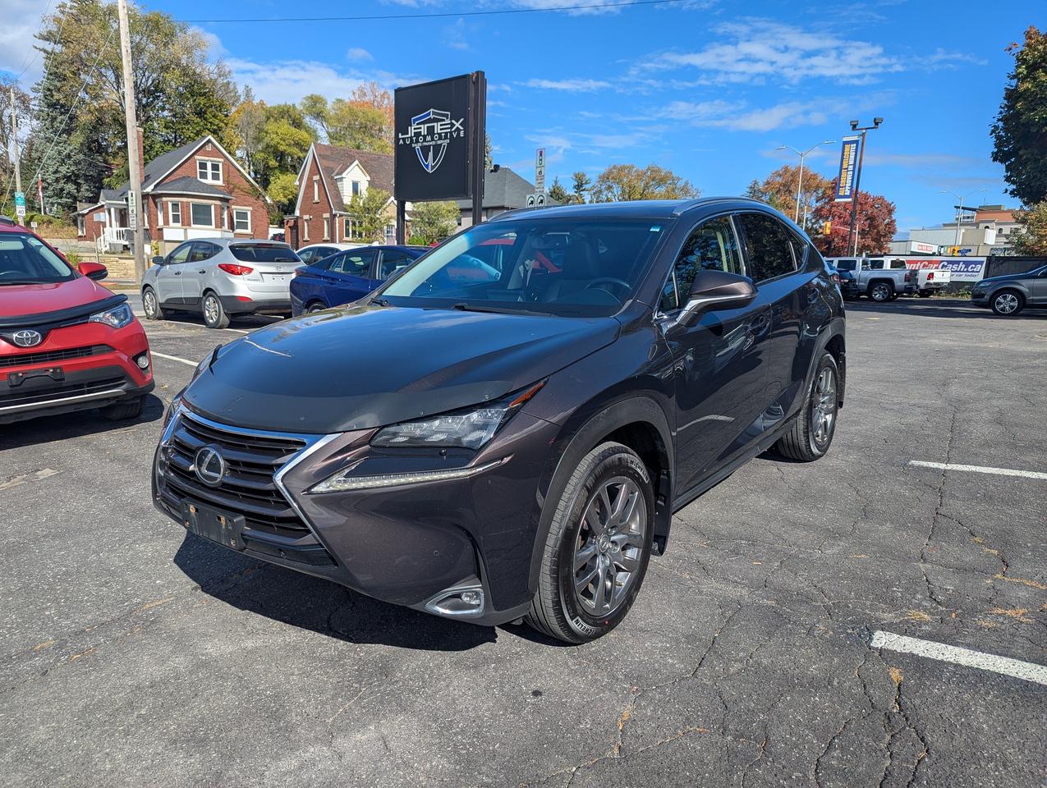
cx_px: 524
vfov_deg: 56.9
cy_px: 394
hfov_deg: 71.5
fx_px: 727
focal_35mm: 24
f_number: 1.85
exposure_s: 1/2179
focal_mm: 6.81
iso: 43
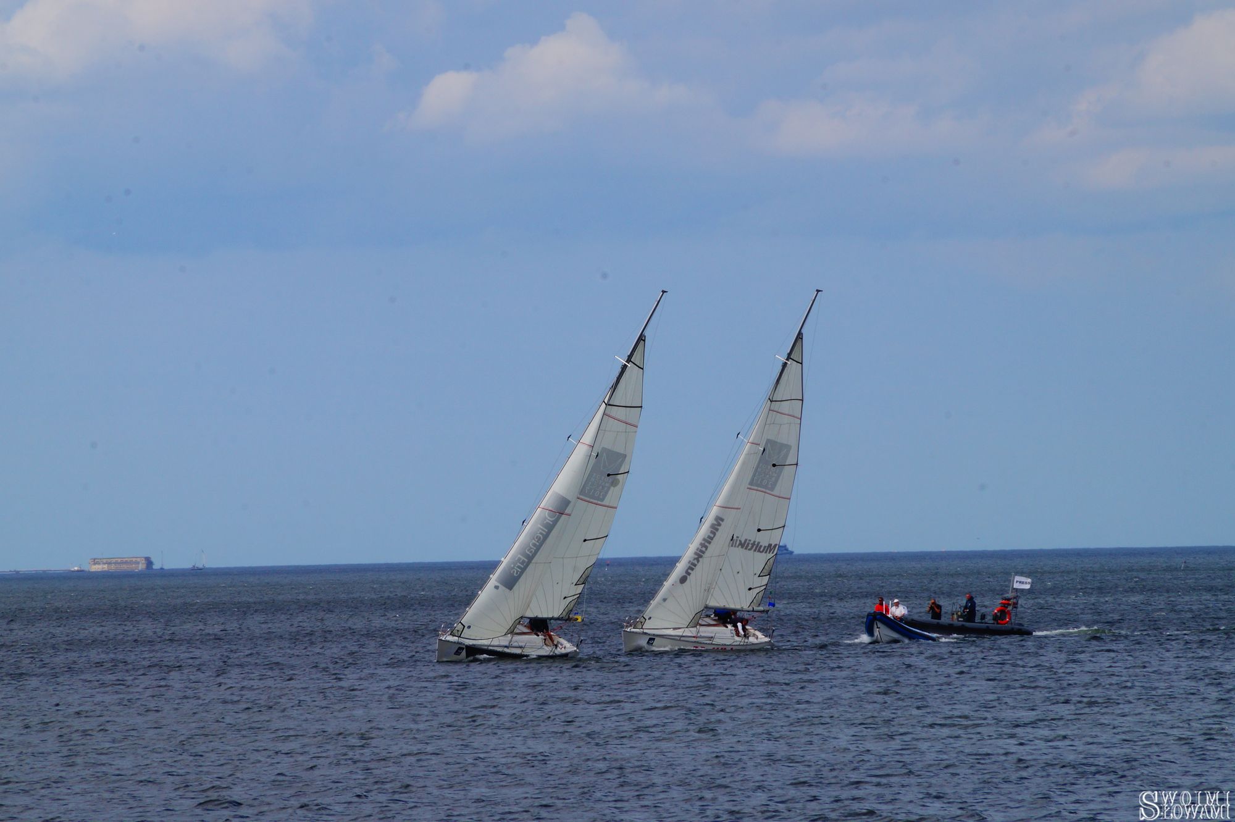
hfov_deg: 6.5
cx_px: 618
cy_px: 411
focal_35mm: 315
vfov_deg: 4.4
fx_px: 10800
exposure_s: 1/60
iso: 125
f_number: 22
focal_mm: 210
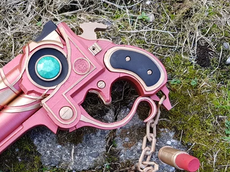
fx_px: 339
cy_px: 100
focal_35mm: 51
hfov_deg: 36.8
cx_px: 64
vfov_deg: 28.5
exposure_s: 1/204
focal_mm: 4.2
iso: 40
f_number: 1.7
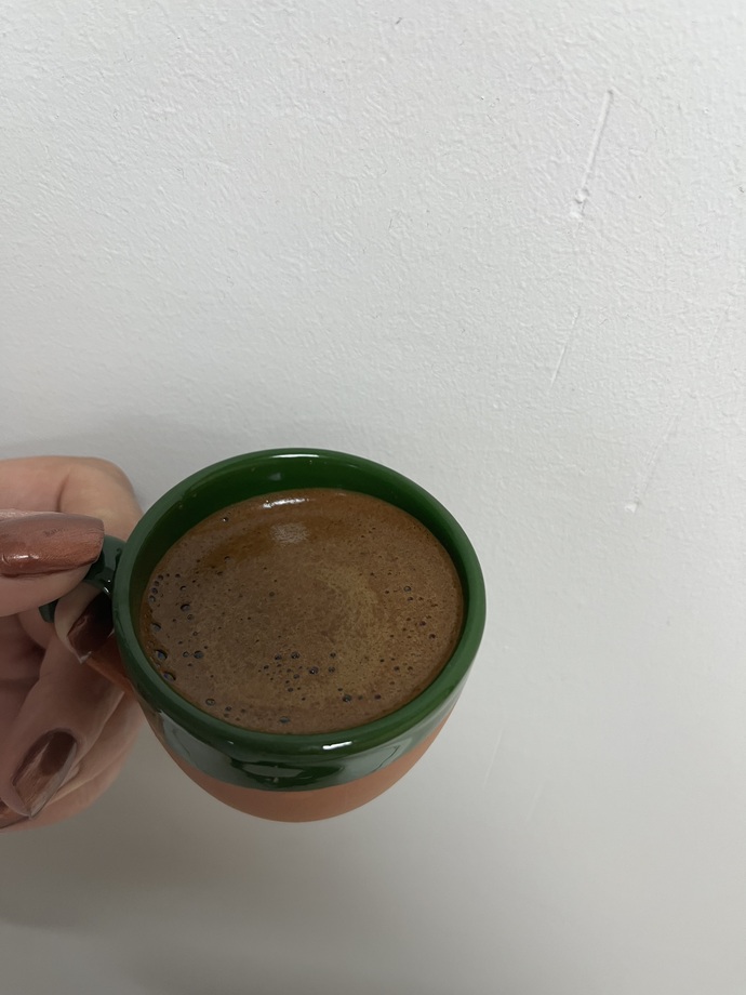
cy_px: 498
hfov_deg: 53.1
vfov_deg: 67.3
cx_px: 373
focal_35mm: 26
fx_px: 747
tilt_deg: -39.8
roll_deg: +1.1
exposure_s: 1/50
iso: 80
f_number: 1.6
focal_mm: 5.1
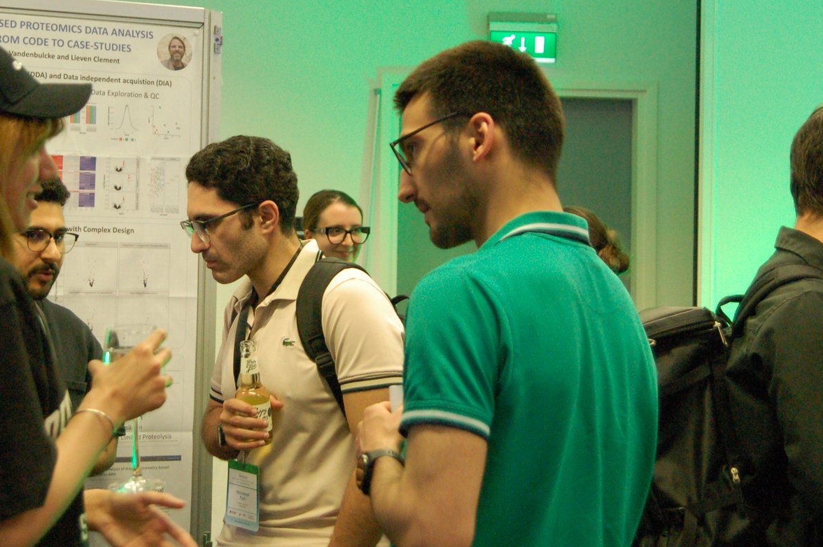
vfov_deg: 19.7
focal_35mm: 69
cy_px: 165
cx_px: 293
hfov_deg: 29.2
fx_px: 1573
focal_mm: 27
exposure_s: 1/125
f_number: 3.5
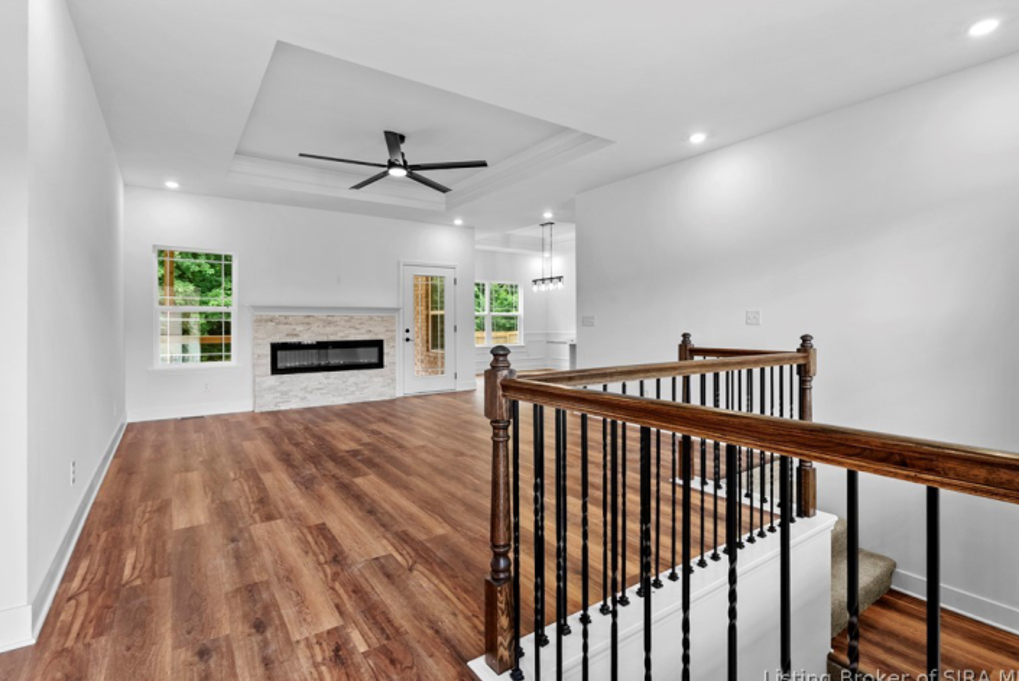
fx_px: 481
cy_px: 333
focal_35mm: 17
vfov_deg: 70.5
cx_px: 525
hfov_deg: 93.2
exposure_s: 1/3
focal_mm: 16
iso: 400
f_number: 11
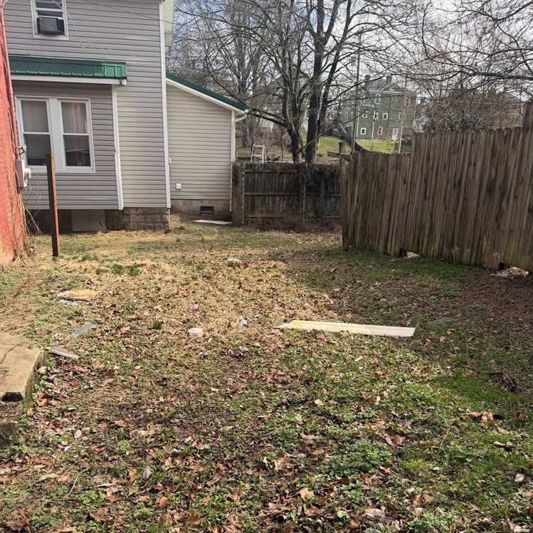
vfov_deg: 55.4
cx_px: 267
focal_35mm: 29
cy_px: 310
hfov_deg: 55.6
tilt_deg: -17.4
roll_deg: -1.2
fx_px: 505
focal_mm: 6.76
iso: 80
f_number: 1.78
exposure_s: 1/1855
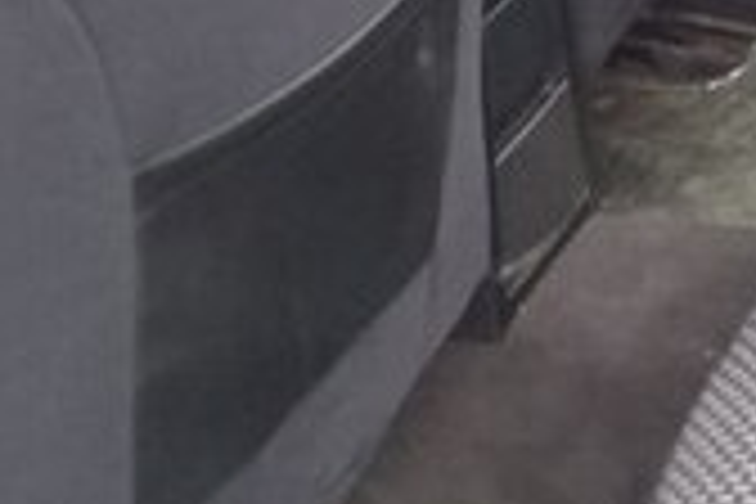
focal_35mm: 127
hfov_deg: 15.6
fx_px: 2667
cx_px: 900
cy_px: -79
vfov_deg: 10.6
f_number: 2.2
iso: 64
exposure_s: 1/33
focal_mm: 3.3
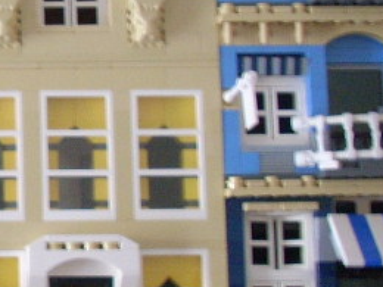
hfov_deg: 12.7
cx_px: -236
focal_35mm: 146
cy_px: 113
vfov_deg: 10.2
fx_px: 1615
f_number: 2.8
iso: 200
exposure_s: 1/7.3
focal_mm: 6.2
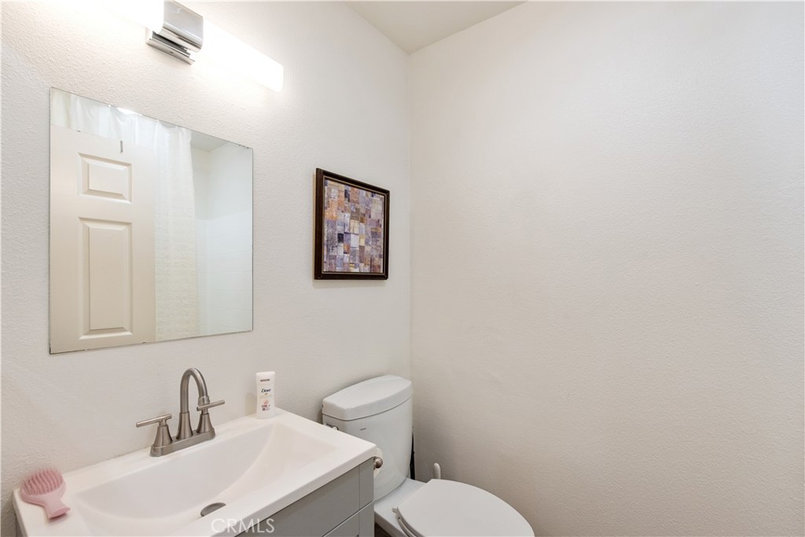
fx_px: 358
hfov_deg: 96.7
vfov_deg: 73.8
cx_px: 402
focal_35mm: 16
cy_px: 268
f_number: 5.6
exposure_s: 1/125
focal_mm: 16
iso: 400
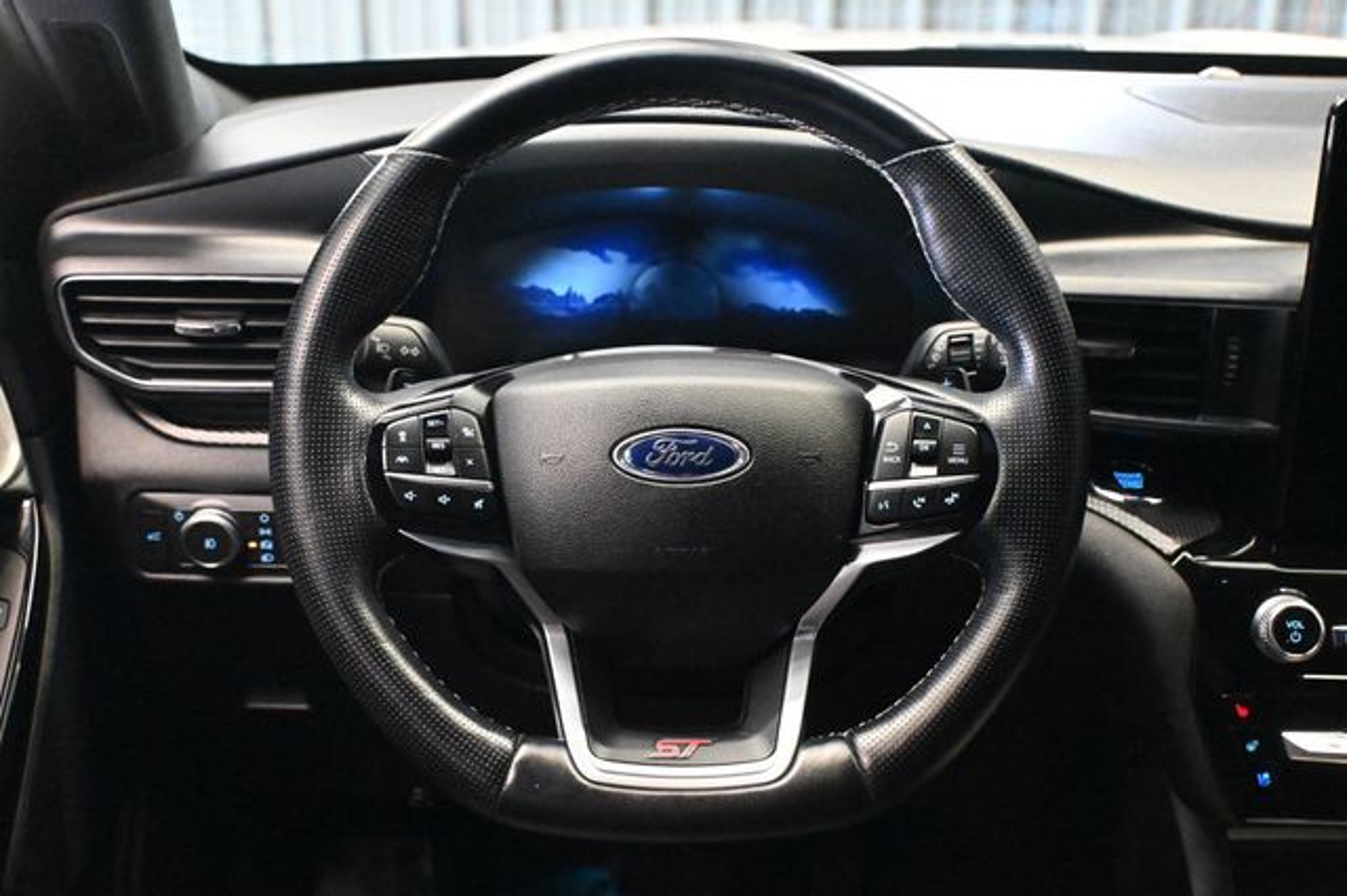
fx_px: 1543
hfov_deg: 47.2
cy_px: 448
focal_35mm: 41
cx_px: 674
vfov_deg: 32.4
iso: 12800
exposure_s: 1/60
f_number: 4.5
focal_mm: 27.5
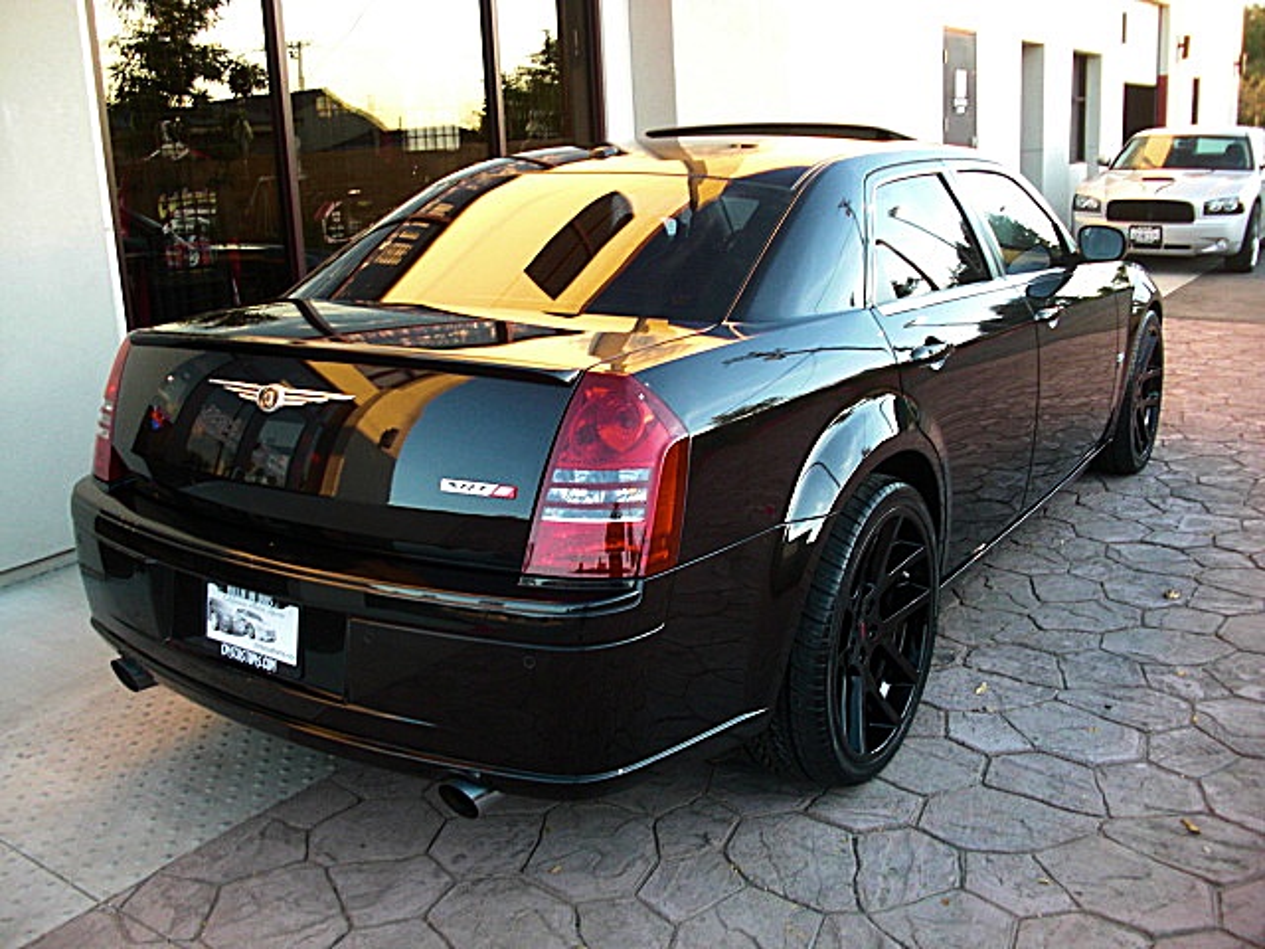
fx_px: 1316
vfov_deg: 39.7
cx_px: 632
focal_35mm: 36
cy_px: 474
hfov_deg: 51.4
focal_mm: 6.3
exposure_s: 1/60
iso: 200
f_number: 2.8
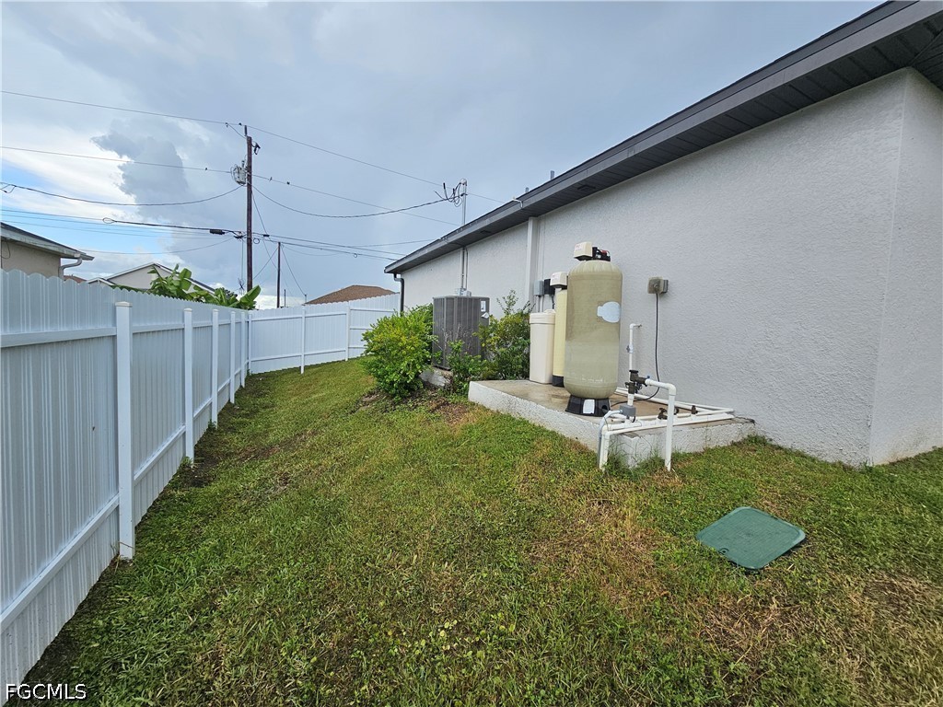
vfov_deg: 89.9
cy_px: 354
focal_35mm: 13
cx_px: 472
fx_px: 354
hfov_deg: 106.2
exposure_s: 1/786
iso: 50
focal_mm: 2.2
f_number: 2.2
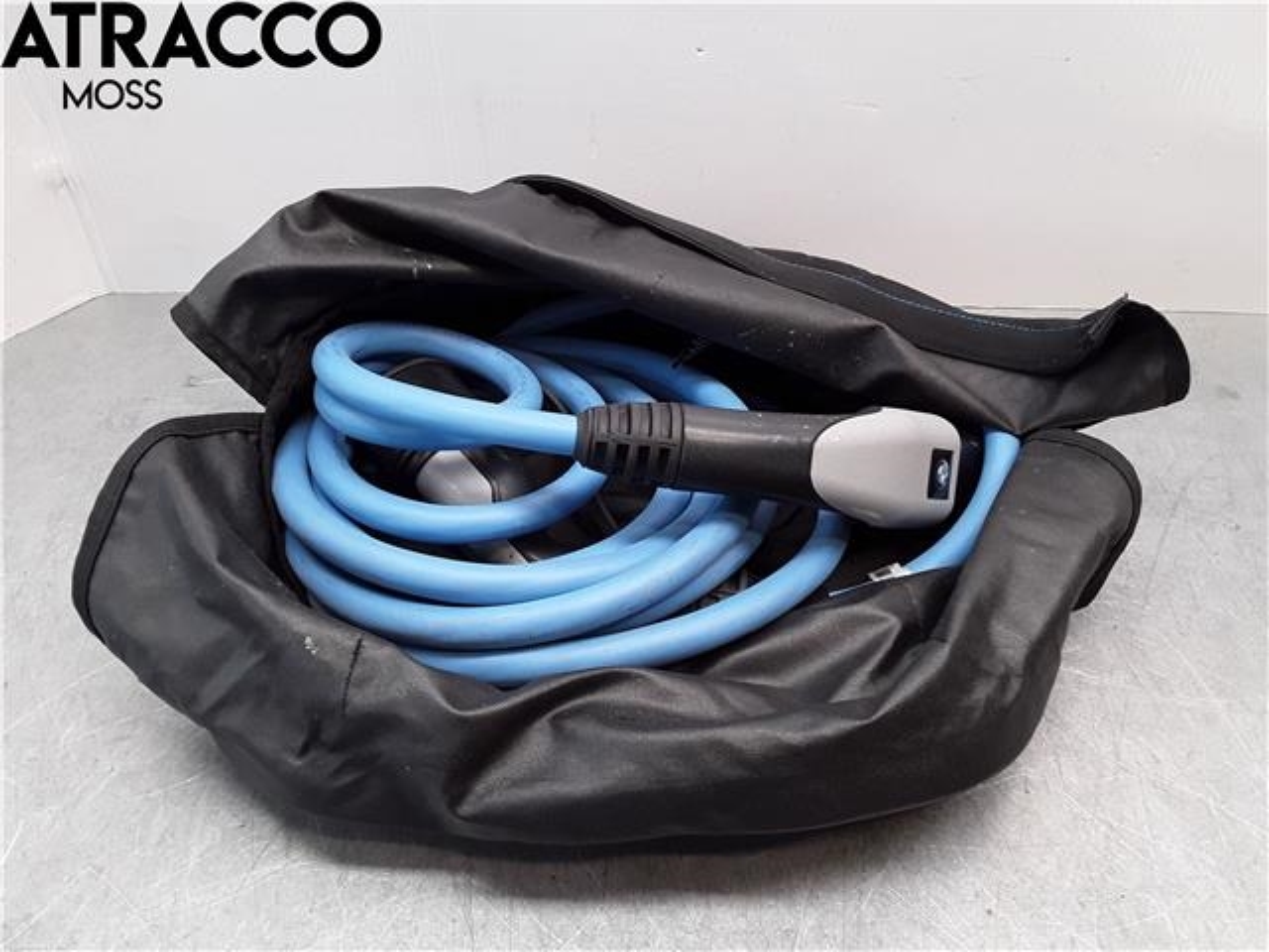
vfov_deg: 49.7
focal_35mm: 28
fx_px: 1026
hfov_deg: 63.4
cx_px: 634
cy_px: 476
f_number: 1.9
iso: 40
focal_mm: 2.91
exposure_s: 1/50
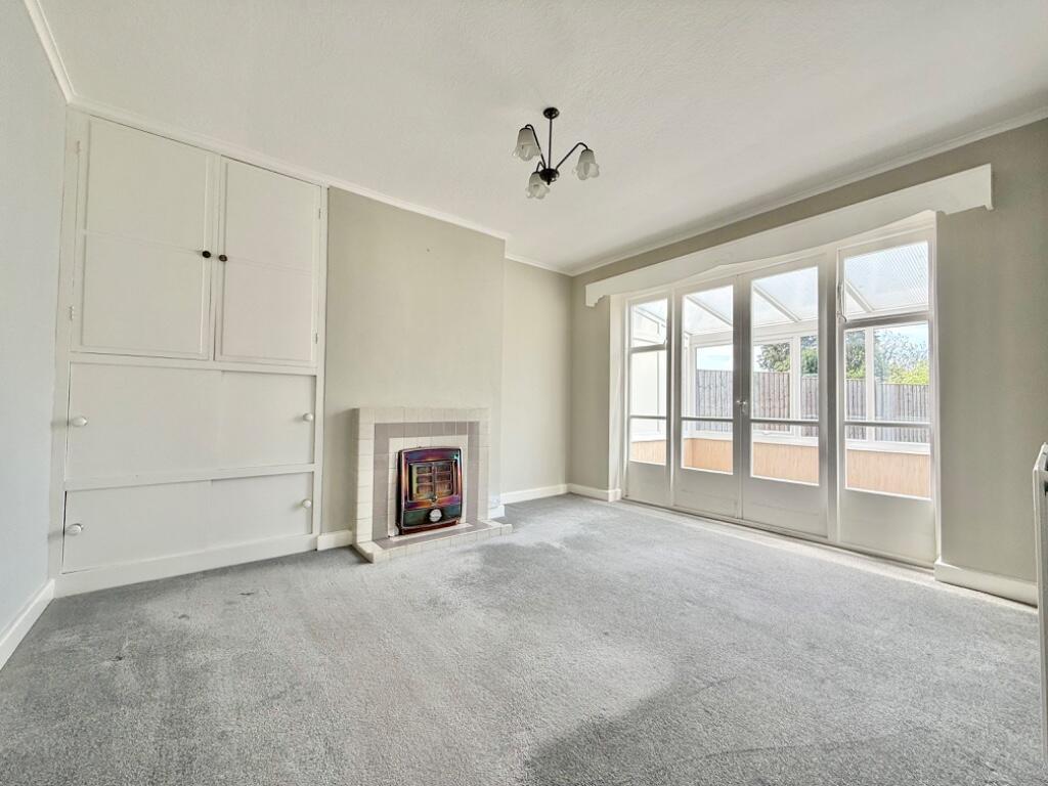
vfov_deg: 85.7
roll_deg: +0.1
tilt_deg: +1.5
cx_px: 524
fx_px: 424
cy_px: 393
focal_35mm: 14
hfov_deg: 102.1
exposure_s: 1/209
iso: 64
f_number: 2.2
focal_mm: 2.22
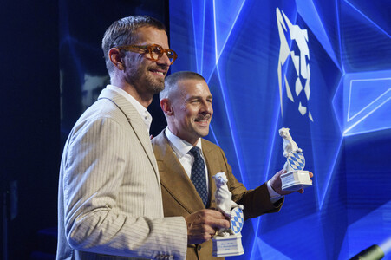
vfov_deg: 31.8
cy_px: 130
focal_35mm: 42
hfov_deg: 46.4
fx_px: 456
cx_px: 196
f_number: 5.6
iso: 10000
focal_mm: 42
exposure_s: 1/200
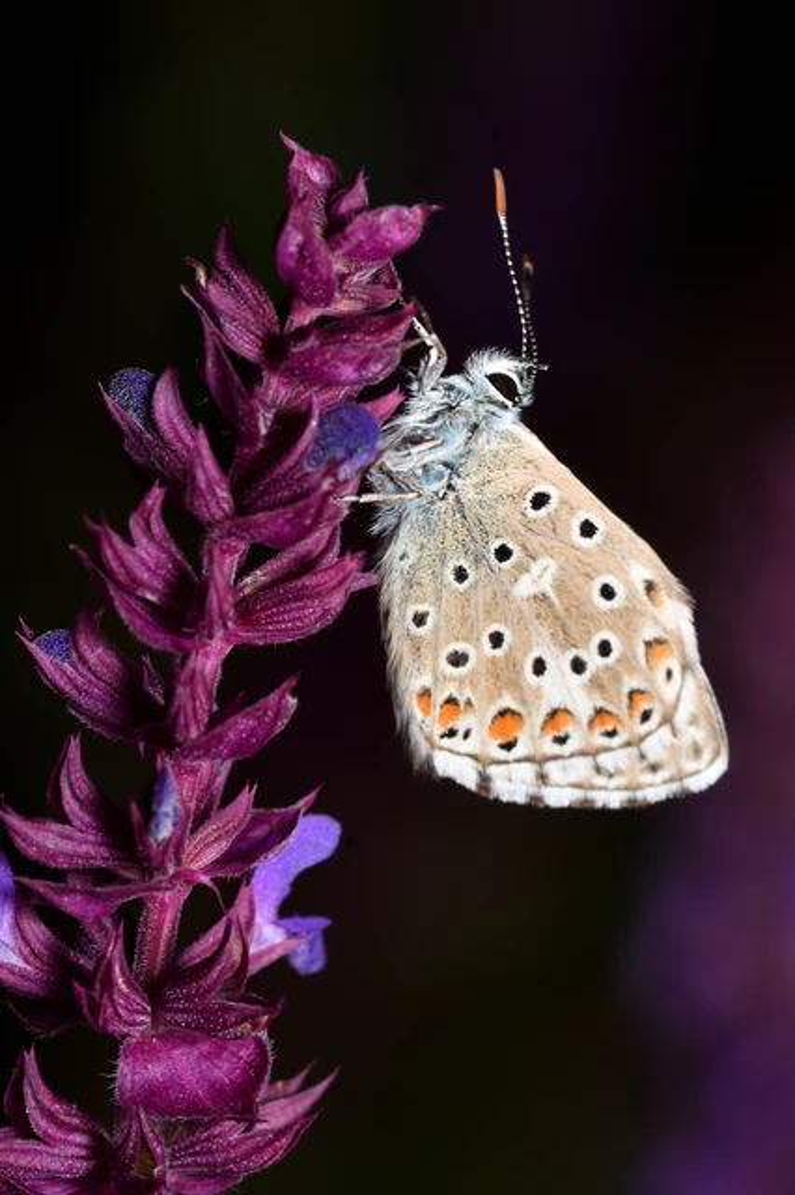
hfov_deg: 6.1
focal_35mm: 225
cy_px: 598
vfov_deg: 9.2
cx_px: 398
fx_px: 7461
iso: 100
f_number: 10
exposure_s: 1/250
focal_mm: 150
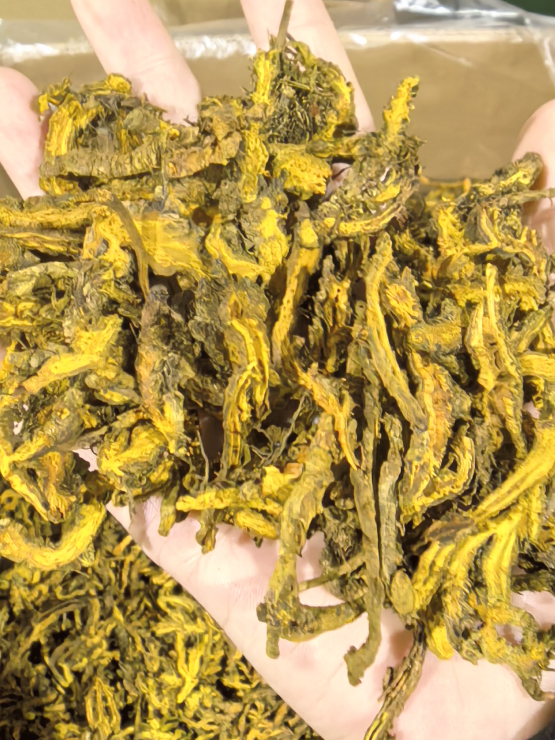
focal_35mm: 44
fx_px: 940
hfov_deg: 32.7
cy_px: 410
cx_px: 360
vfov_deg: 42.9
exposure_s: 1/25
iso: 800
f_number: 2.2
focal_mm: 1.95
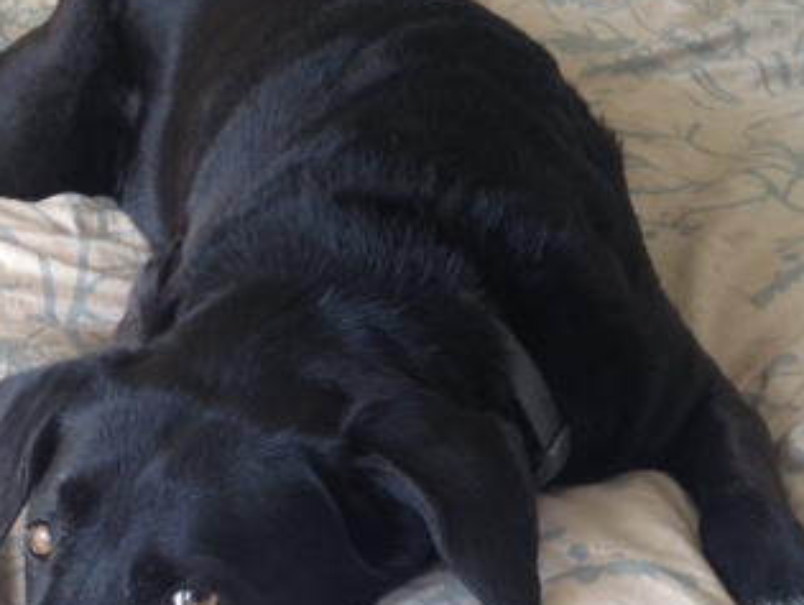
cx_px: 301
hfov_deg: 27.3
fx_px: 1651
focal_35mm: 71
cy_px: 457
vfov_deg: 20.6
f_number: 2.4
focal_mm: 4.28
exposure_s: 1/40
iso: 50
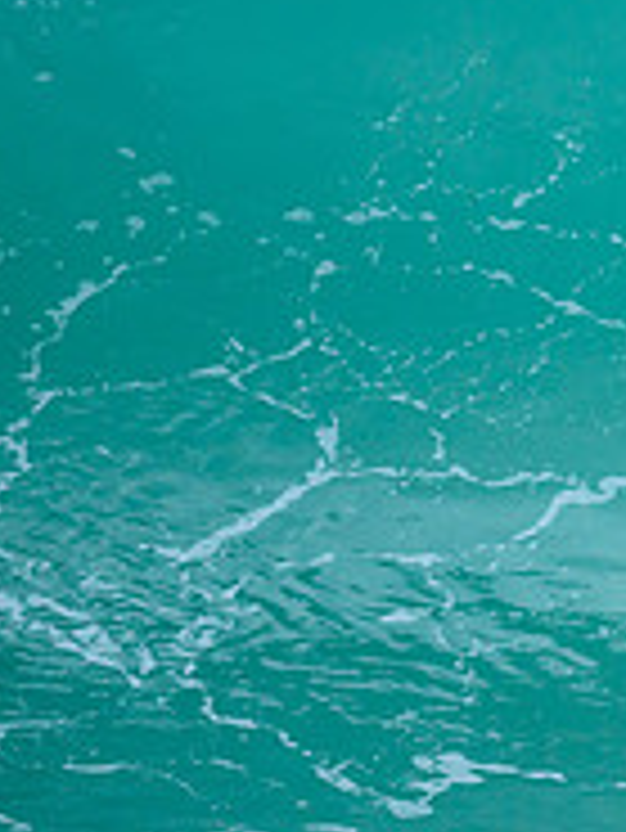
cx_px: 1234
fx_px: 59970
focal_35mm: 2490
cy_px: 617
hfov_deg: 0.6
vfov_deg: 0.8
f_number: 6.3
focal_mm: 800
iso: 800
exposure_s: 1/2000
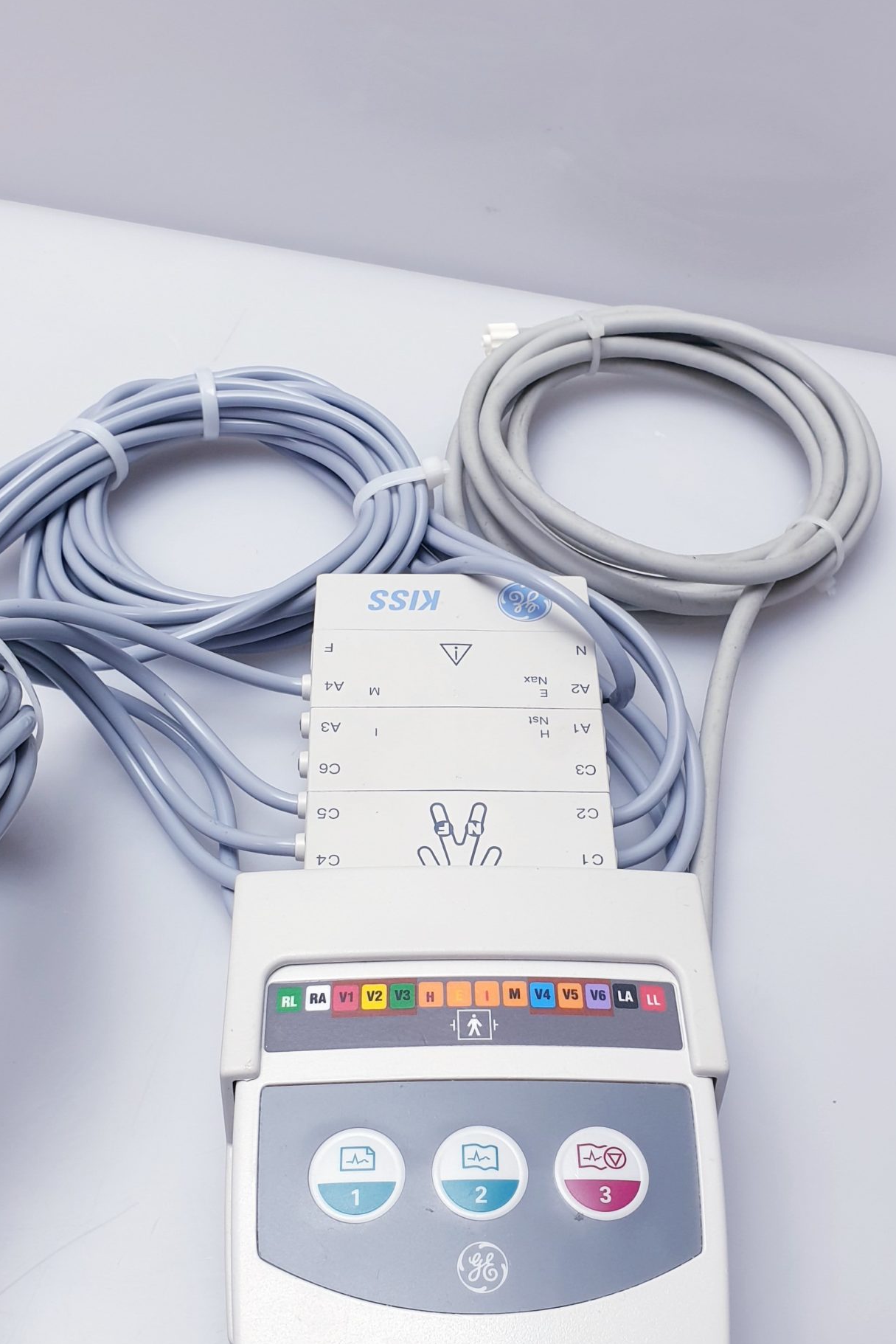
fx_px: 1418
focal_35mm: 38
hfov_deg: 35.1
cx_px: 470
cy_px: 798
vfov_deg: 50.4
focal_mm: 4.3
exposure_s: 1/100
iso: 80
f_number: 2.4
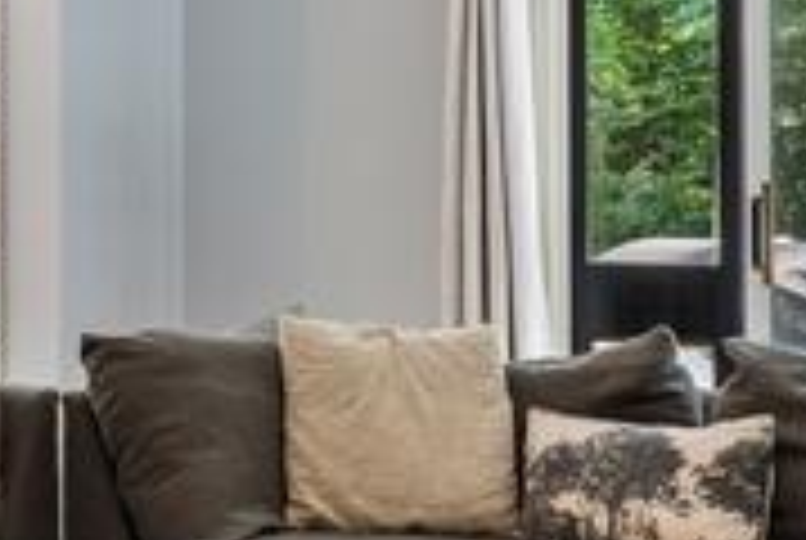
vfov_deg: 17.1
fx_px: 1794
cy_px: 164
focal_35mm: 80
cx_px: -243
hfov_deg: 22.6
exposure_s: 1/3.33
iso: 100
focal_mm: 14
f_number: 9
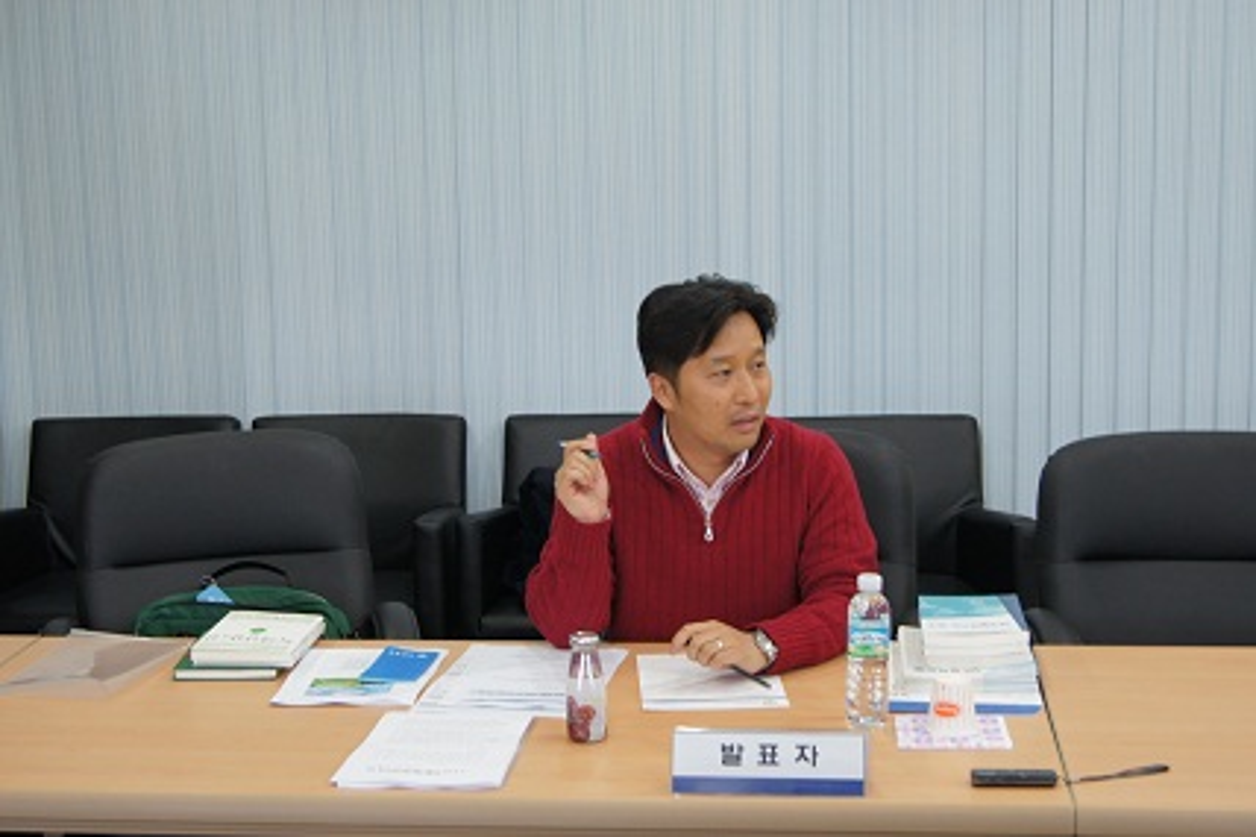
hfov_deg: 33.4
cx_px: 628
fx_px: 2092
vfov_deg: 22.6
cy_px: 418
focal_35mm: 60
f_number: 5
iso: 400
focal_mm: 40
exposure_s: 1/15
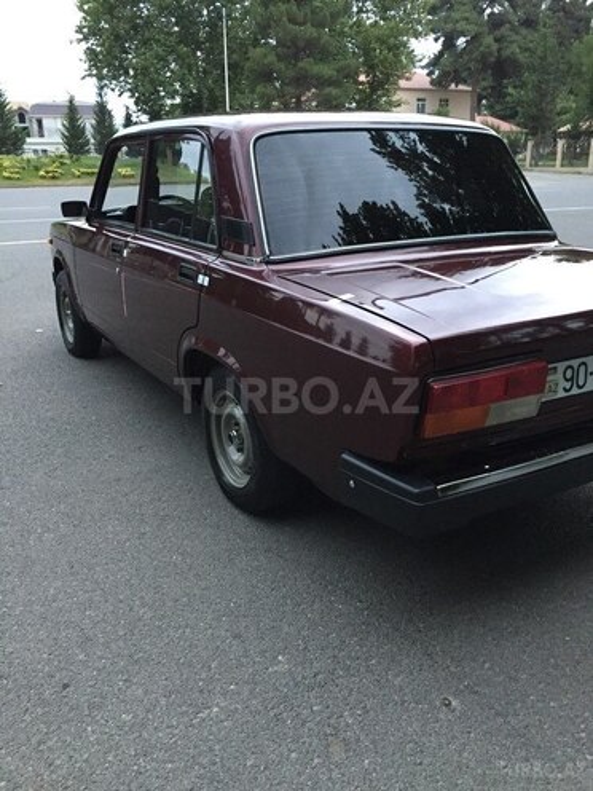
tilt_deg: -19.3
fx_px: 662
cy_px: 396
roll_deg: +2.0
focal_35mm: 29
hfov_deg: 48.2
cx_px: 296
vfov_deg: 61.7
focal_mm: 4.15
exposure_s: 1/17
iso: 250
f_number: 2.2
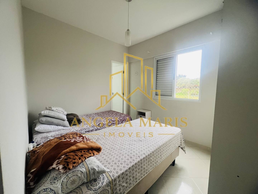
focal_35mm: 13
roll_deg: -1.3
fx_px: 97
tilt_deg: -4.7
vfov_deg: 89.9
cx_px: 129
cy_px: 97
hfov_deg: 106.2
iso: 125
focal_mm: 1.57
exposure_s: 1/60
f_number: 1.8
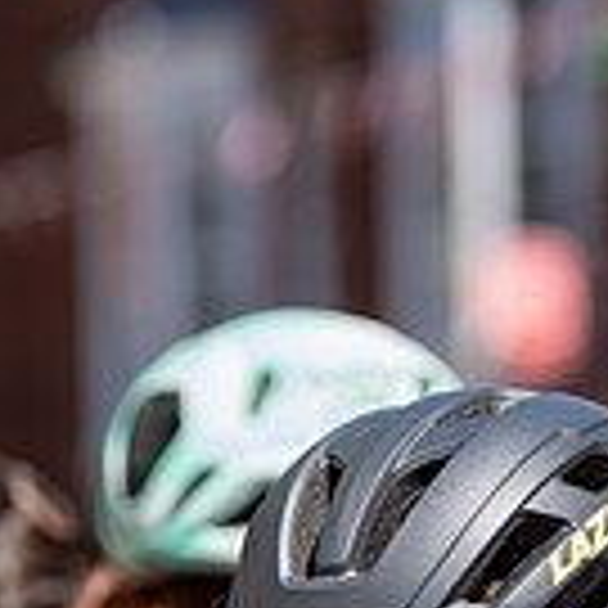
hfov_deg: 5.3
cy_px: 878
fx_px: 6538
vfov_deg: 5.3
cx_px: 450
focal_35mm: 329
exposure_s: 1/500
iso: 100
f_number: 3.5
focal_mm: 116
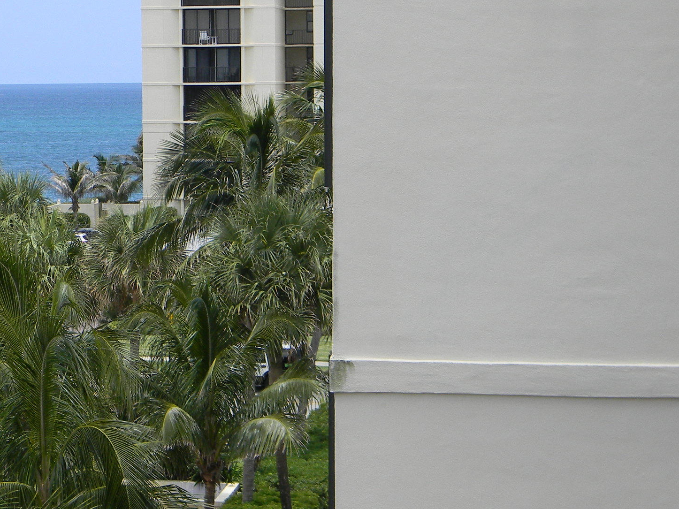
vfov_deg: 12.3
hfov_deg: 16.2
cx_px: 96
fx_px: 2354
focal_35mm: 120
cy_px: 188
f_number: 4.3
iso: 80
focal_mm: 12.2
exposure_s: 1/508
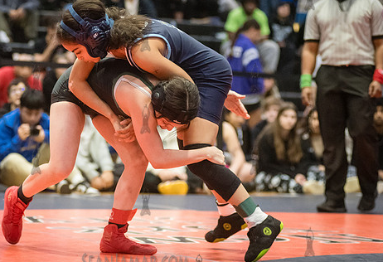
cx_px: 122
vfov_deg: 9.7
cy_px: 108
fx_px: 1544
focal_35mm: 144
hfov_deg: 14.1
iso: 8000
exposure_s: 1/500
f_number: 3.2
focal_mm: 105
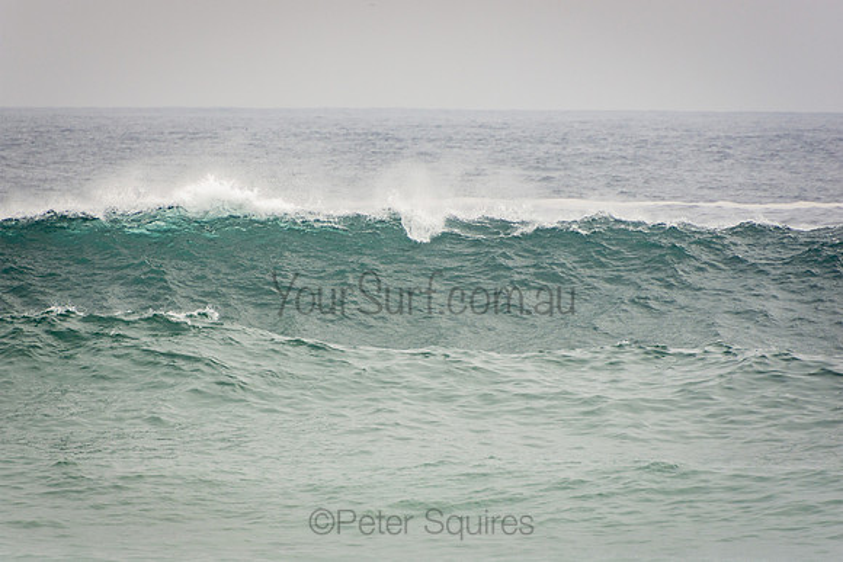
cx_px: 422
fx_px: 14053
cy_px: 281
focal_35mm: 600
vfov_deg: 2.3
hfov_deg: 3.4
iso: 250
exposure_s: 1/1250
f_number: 5.6
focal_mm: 400
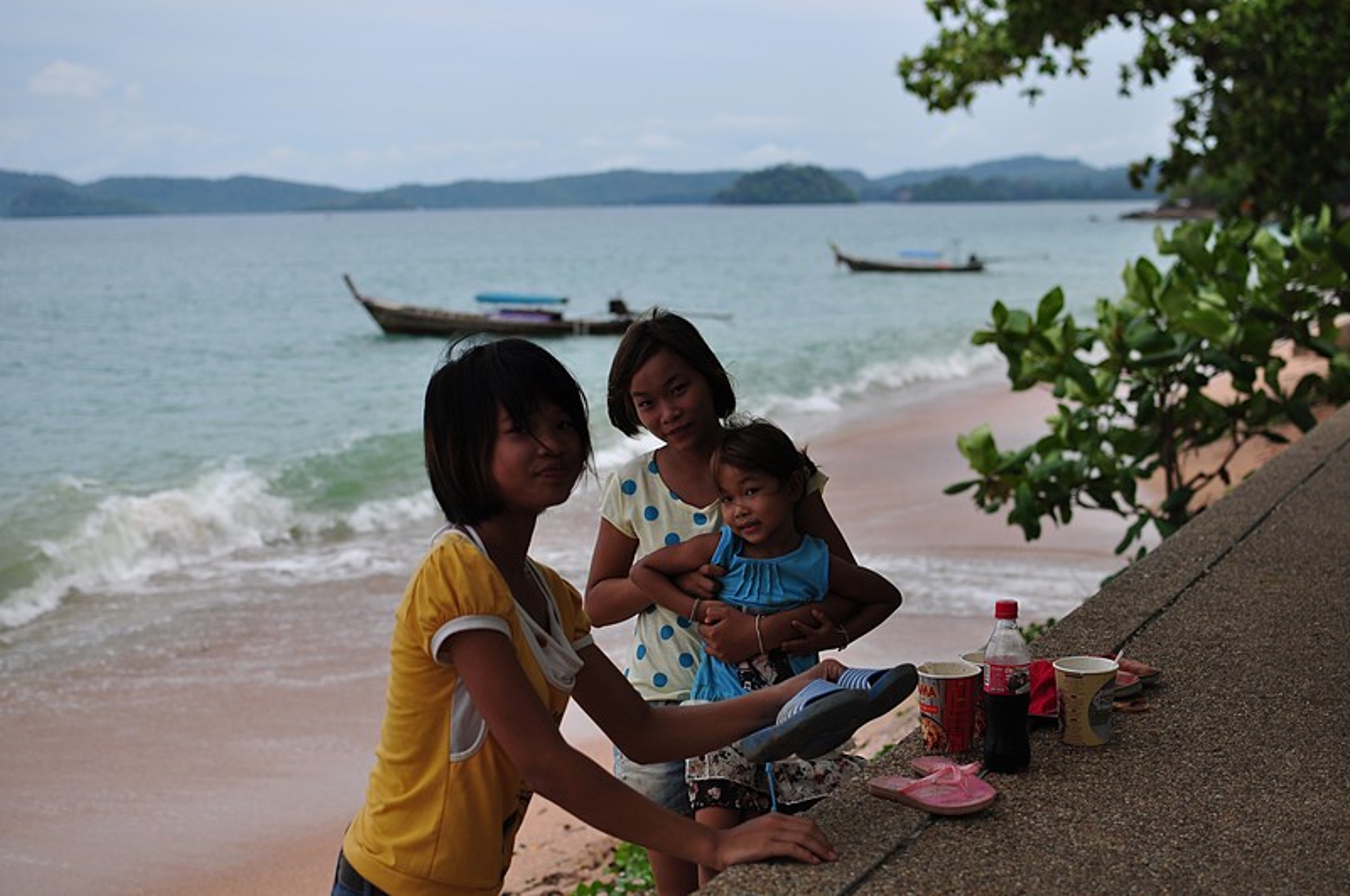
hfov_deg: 37.9
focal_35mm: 52
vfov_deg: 25.7
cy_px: 448
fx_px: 1966
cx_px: 675
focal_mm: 35
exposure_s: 1/4000
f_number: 2.8
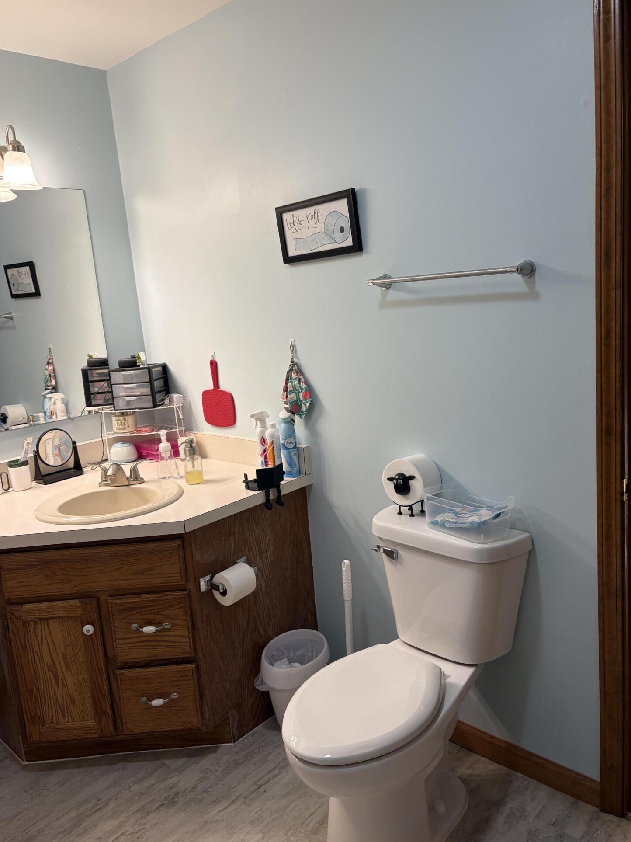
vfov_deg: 65.3
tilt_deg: -9.6
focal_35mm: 27
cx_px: 324
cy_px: 414
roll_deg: +5.0
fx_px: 656
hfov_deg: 51.3
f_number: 1.6
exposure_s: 1/60
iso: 100
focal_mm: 5.96
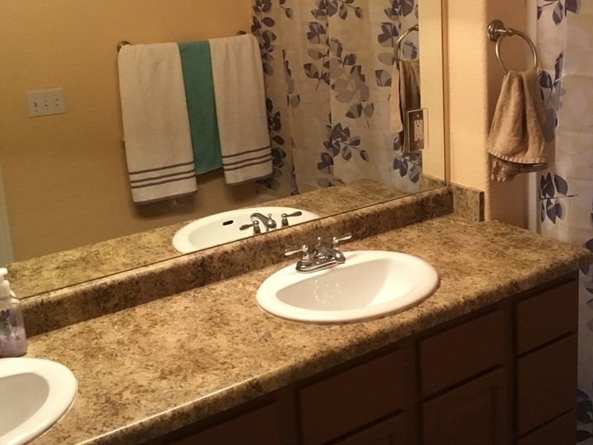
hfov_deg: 42.7
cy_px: 143
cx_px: 364
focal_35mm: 44
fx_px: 754
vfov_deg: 32.6
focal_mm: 3.3
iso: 160
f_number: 2.4
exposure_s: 1/30
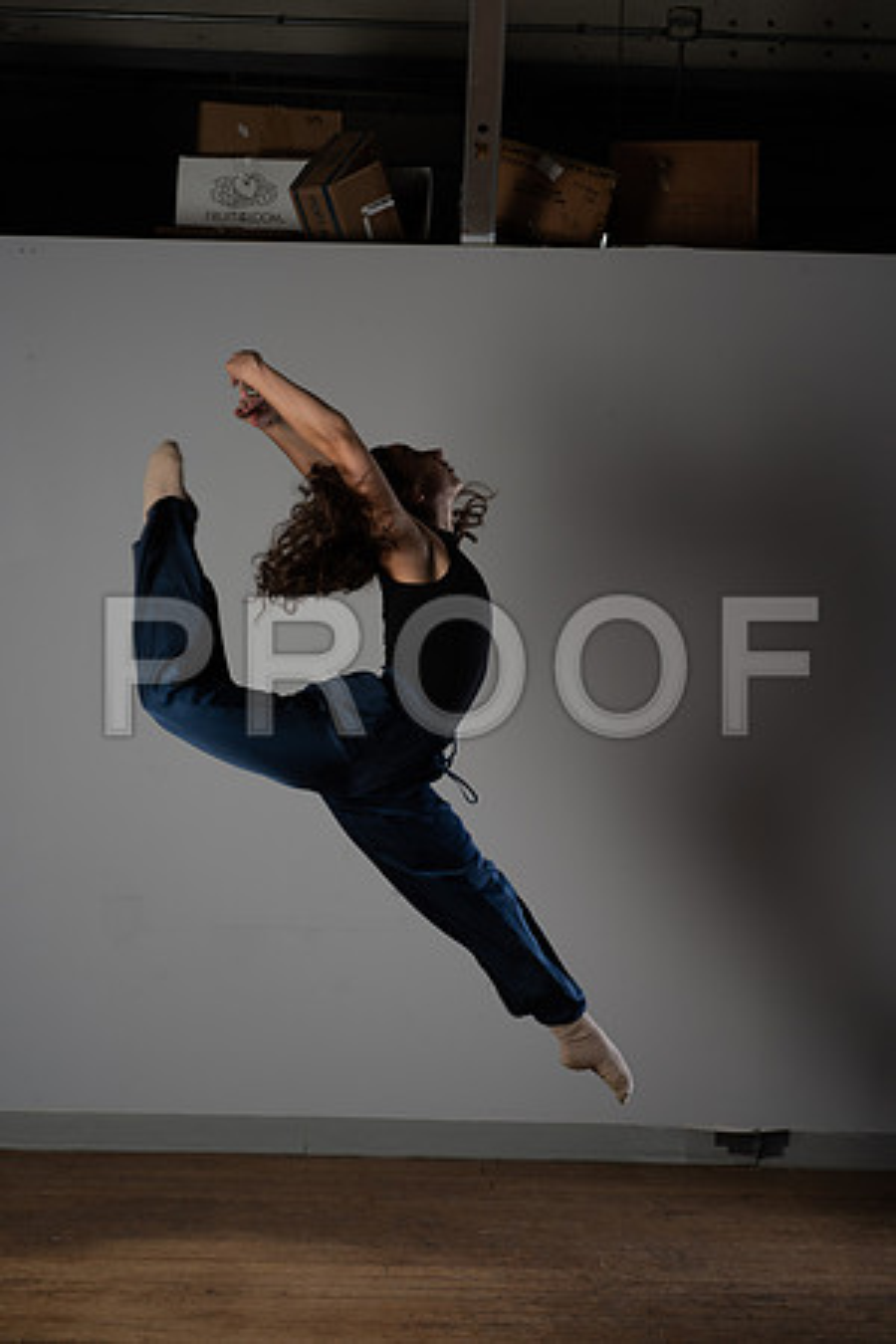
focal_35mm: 60
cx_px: 448
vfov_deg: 33.4
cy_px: 672
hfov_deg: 22.6
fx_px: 2240
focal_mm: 60
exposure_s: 1/125
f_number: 9
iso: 200
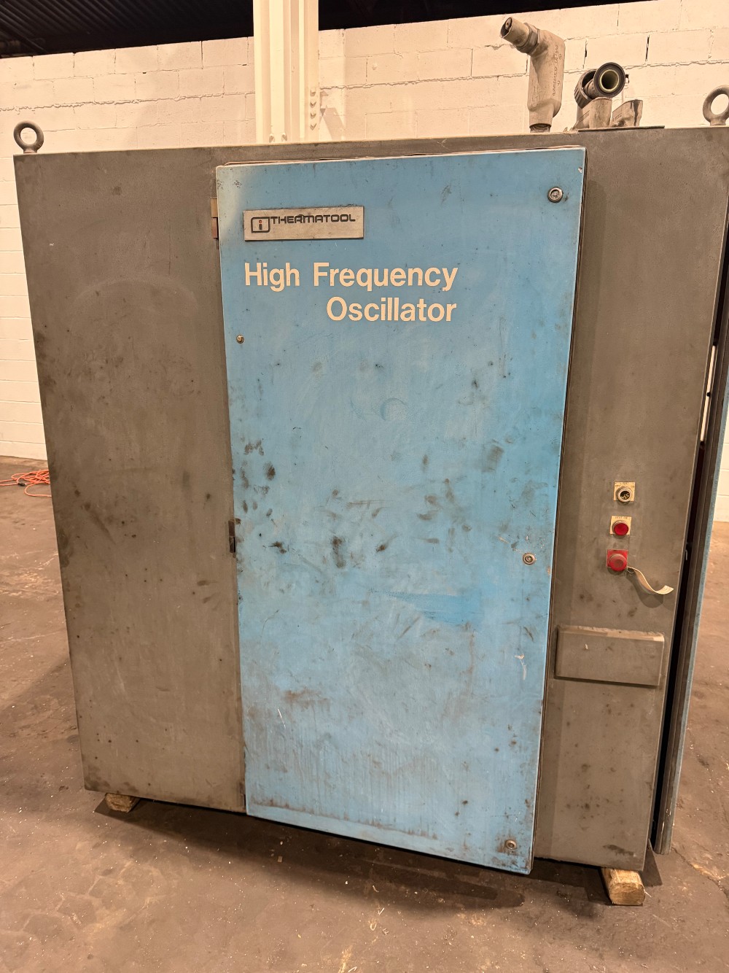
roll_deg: +0.5
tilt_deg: -12.0
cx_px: 364
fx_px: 674
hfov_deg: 56.8
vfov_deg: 71.6
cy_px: 486
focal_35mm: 24
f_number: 1.78
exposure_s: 1/60
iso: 320
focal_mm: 6.76
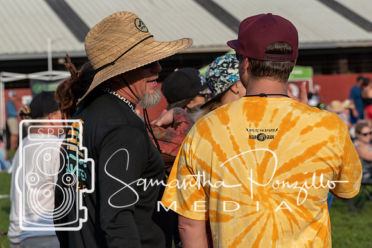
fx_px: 1395
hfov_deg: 15.2
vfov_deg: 10.2
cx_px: 186
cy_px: 124
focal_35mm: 135
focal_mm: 90
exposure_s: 1/800
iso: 200
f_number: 7.1
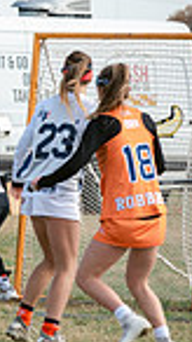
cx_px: -466
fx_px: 5482
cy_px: 205
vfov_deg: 3.6
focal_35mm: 605
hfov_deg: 2.0
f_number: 4.5
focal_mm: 145
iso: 250
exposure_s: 1/1250
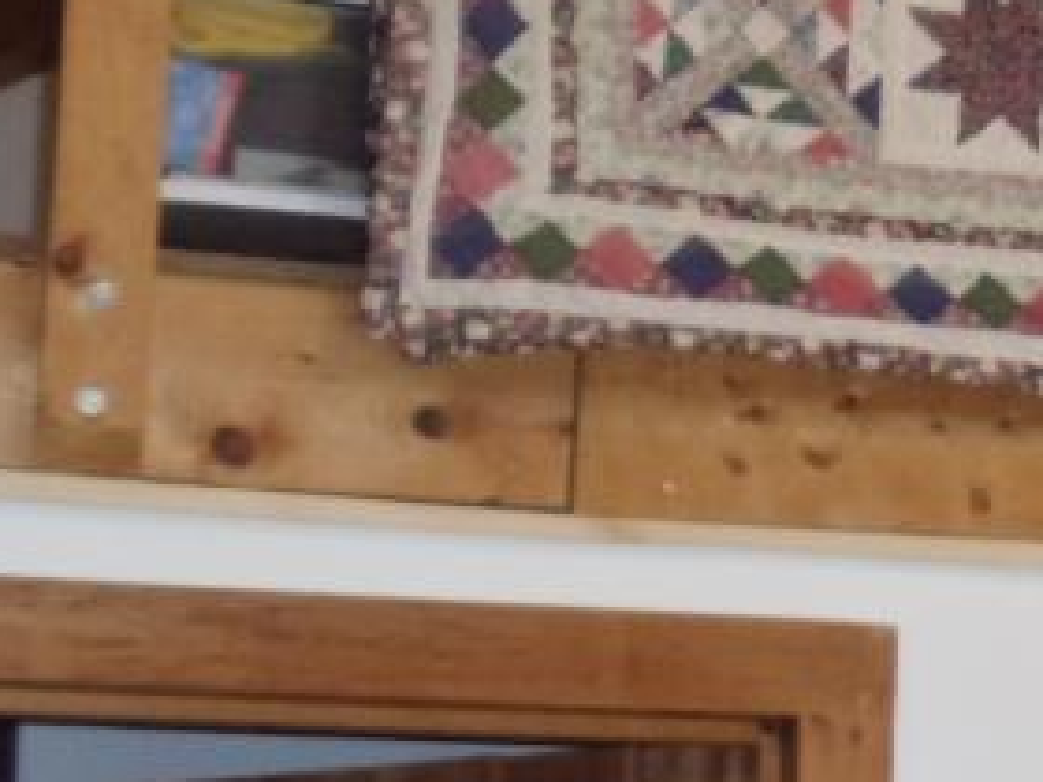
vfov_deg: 9.2
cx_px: 1766
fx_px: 4851
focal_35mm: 161
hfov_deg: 11.5
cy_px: 369
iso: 200
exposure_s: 1/30
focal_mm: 6
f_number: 3.5
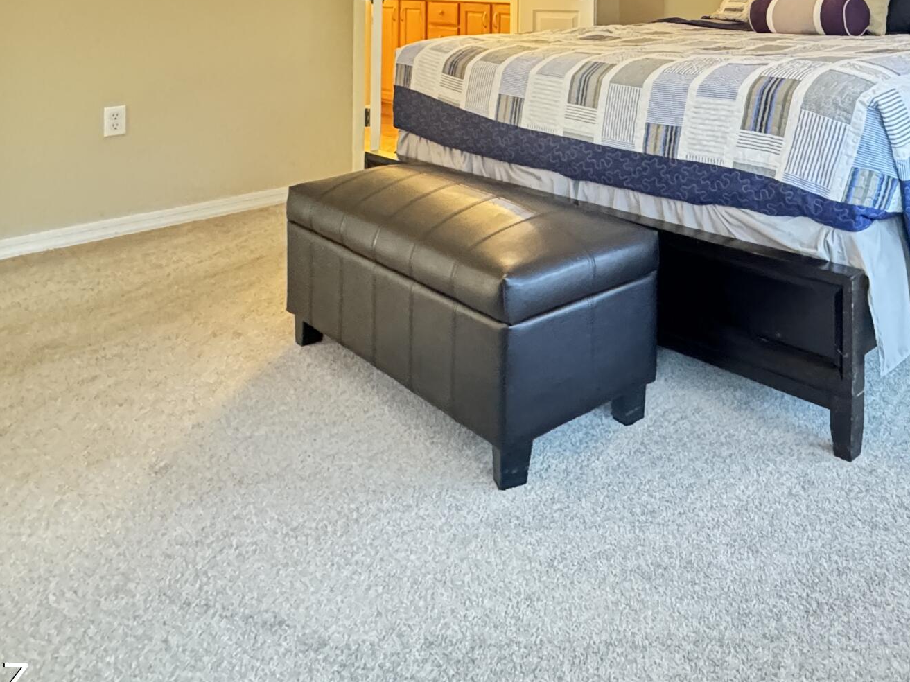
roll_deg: +0.0
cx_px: 750
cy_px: -28
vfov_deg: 38.3
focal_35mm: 32
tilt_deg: +0.5
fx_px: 841
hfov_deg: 52.5
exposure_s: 1/30
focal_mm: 2.22
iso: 1250
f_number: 2.2
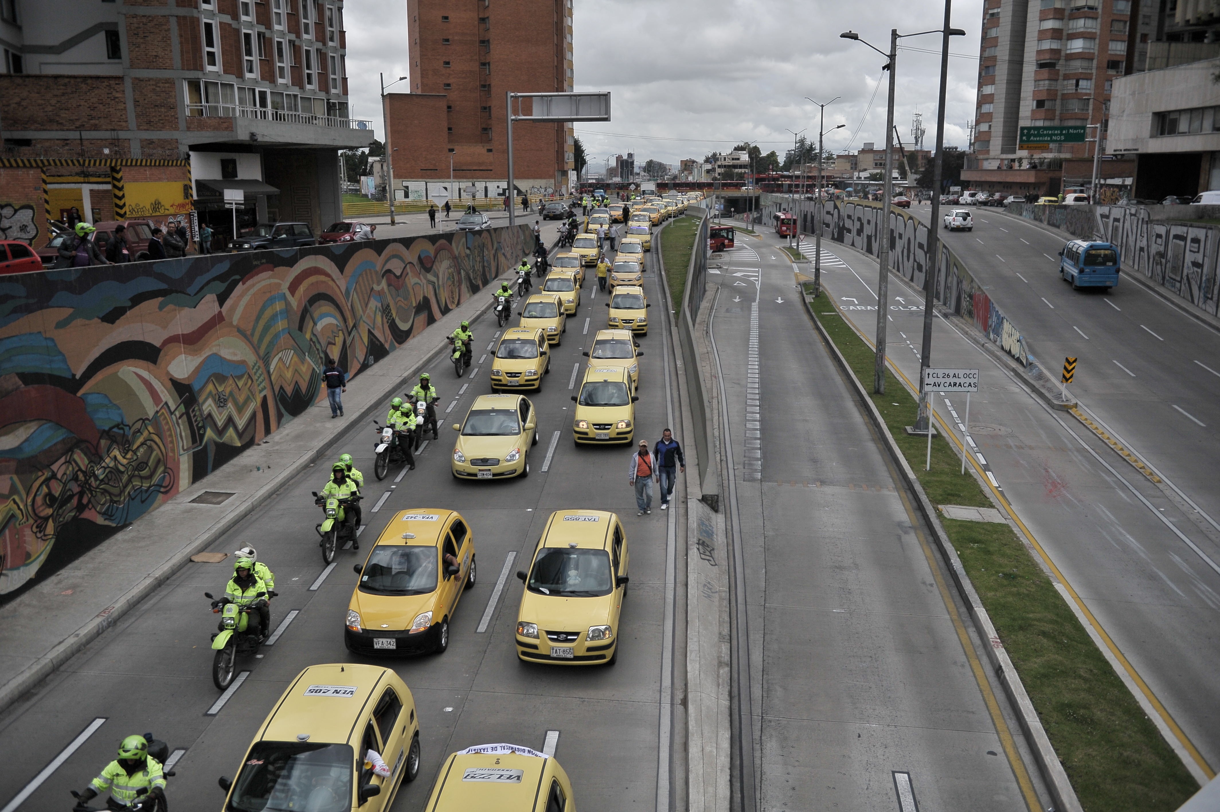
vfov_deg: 41.1
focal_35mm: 32
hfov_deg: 58.7
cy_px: 406
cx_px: 610
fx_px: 1084
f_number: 3.2
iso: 320
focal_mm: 32
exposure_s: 1/8000
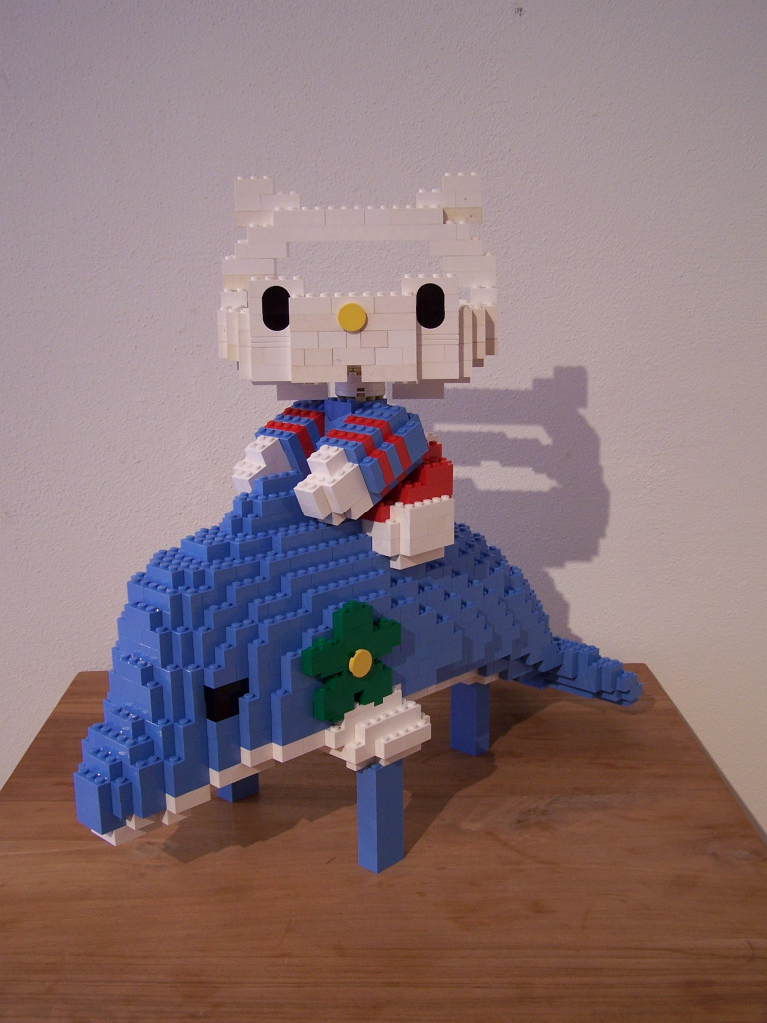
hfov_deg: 37.7
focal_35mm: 38
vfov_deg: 49.0
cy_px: 512
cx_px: 384
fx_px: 1123
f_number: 2.8
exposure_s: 1/2
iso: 80
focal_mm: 6.3
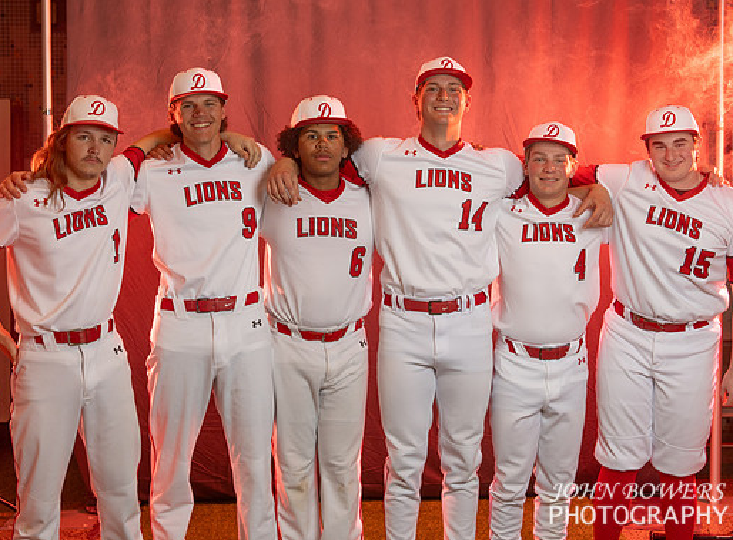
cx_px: 411
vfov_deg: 23.0
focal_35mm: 63
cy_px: 237
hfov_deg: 30.9
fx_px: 1326
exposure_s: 1/200
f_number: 6.3
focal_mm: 45
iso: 320
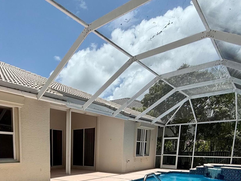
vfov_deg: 41.8
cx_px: 58
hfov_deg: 58.2
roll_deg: +1.2
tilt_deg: -8.0
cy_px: 181
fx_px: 202
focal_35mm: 29
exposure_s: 1/3125
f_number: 2.2
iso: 50
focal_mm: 2.22
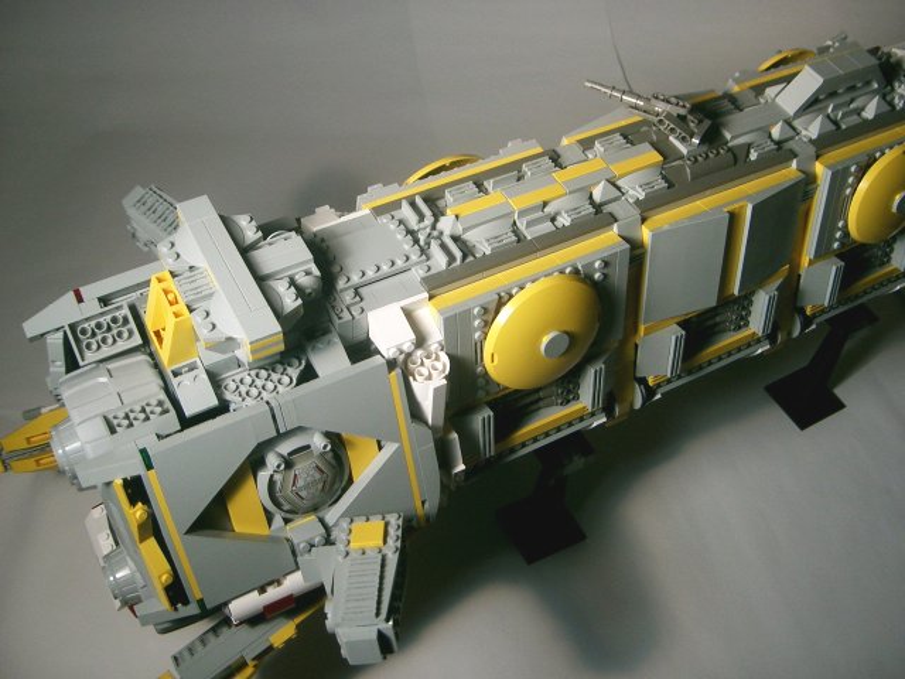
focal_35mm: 39
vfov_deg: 36.8
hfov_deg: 47.9
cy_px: 340
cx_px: 452
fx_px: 1020
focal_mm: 8
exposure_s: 1/250
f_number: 2.8
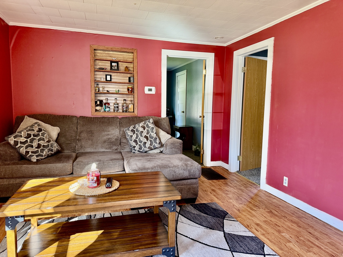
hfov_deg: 71.6
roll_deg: -0.8
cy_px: 128
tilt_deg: -6.5
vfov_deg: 56.8
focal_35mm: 24
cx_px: 172
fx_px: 238
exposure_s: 1/82
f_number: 1.78
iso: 200
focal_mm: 6.76
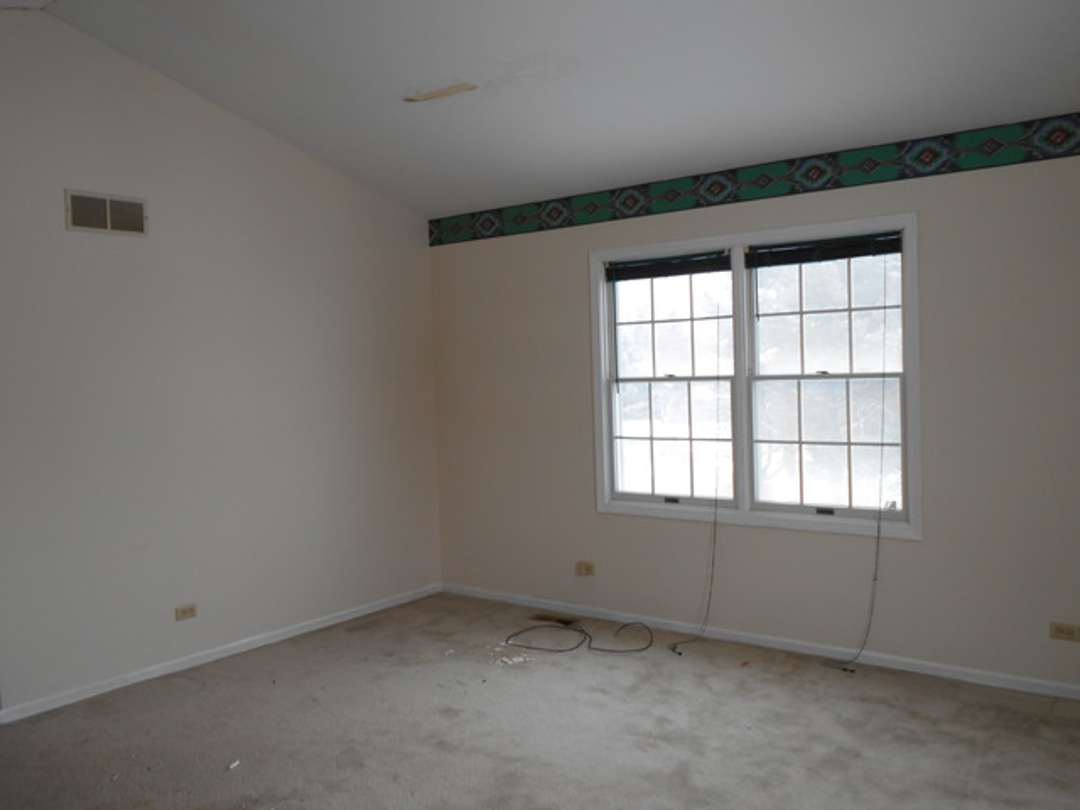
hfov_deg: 63.4
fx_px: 874
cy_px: 405
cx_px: 540
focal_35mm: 28
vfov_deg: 49.7
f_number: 3.4
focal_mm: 5.1
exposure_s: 1/30
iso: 80
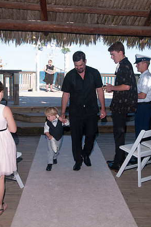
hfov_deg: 33.4
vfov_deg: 48.5
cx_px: 75
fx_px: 252
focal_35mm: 40
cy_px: 114
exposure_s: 1/250
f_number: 5.6
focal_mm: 26
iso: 100
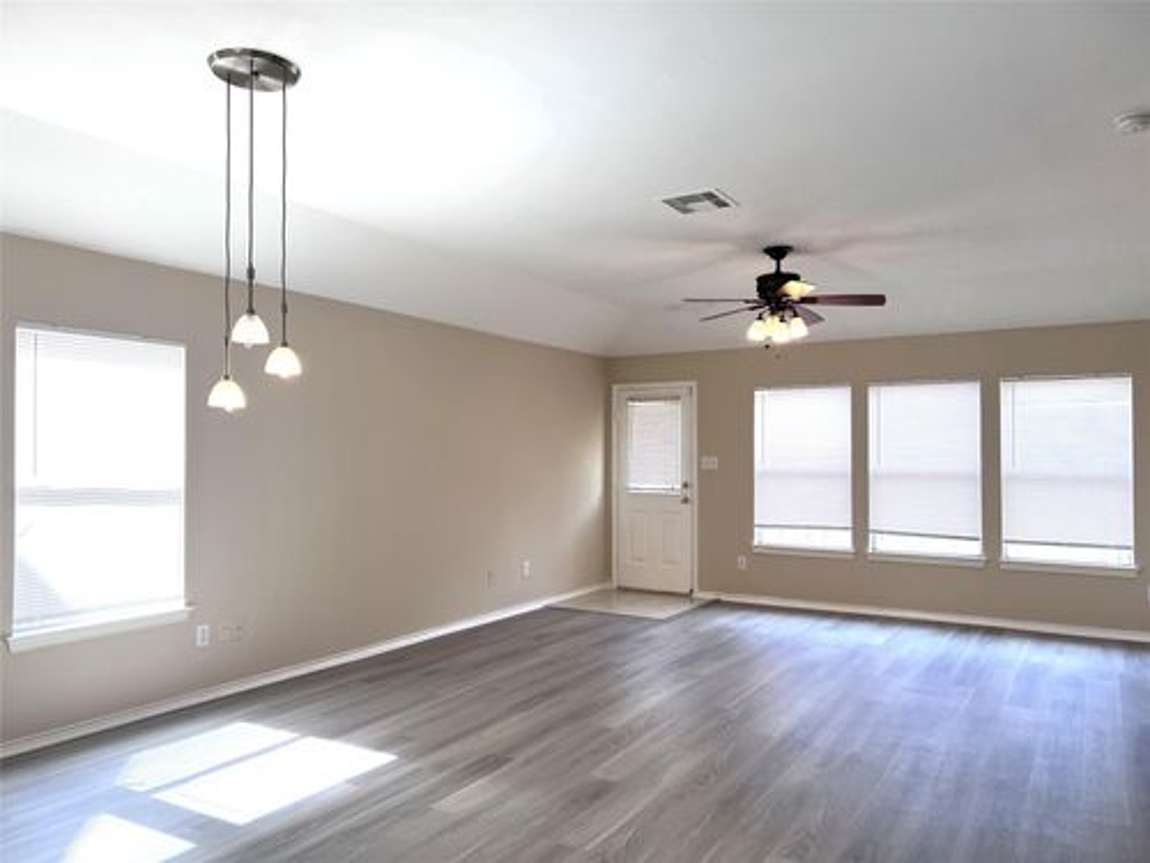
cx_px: 575
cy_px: 432
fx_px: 864
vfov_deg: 53.1
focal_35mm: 26
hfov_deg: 67.3
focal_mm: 5.7
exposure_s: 1/178
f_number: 1.5
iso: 50
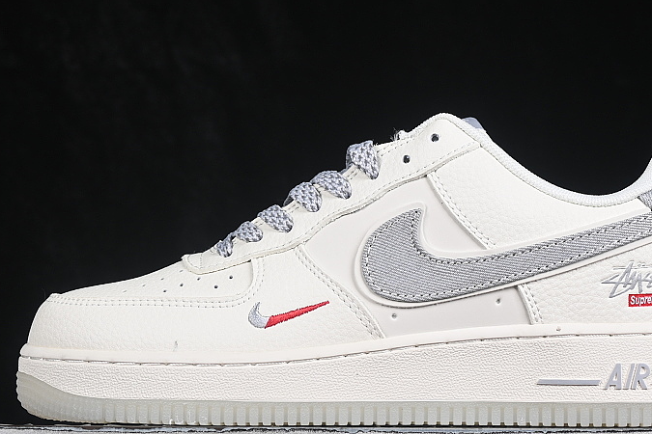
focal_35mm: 120
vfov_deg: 11.4
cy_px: 212
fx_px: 2173
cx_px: 383
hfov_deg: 17.1
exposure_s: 1/80
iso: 160
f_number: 8
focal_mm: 50
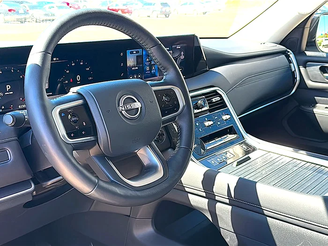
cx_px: 164
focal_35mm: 37
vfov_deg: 38.7
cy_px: 123
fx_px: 351
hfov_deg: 50.1
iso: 125
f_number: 1.78
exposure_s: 1/655
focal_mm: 6.86
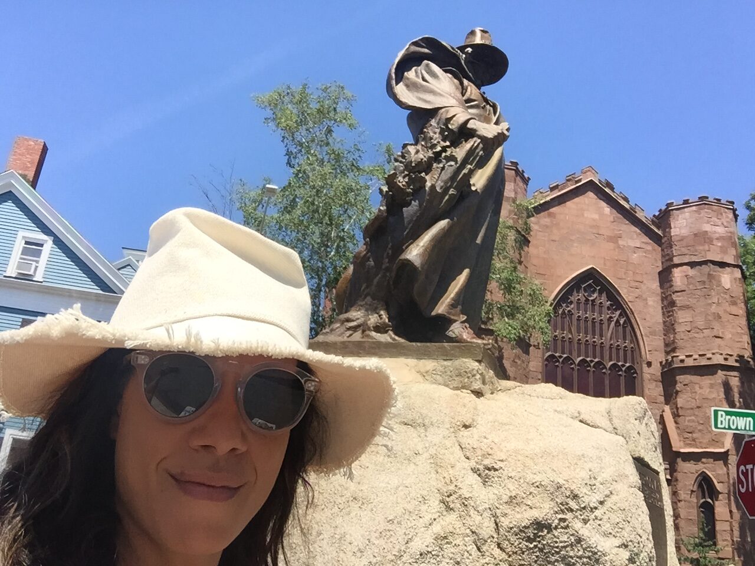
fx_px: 676
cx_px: 378
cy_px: 283
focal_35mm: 31
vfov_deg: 45.4
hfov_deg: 58.4
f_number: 2.2
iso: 32
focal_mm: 2.65
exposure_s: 1/812
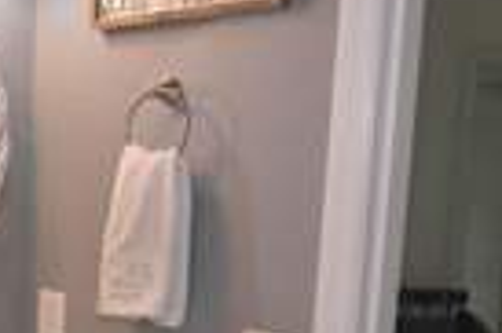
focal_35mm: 63
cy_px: 291
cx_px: -81
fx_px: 877
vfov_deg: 21.1
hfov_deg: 28.3
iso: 3200
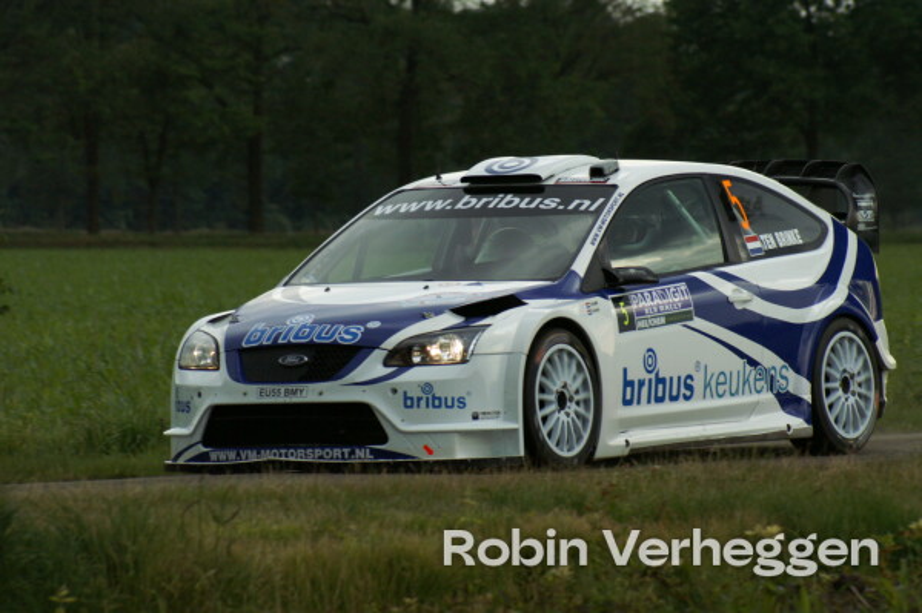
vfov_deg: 4.4
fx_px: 8061
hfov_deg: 6.5
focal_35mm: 315
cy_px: 306
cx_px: 461
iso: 800
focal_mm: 210
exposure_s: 1/800
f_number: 8
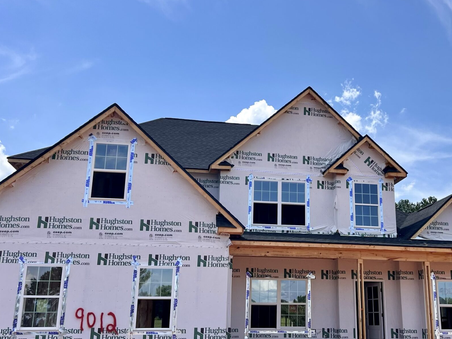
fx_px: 548
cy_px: 174
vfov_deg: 34.4
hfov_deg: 44.4
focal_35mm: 42
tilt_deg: +15.7
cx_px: 286
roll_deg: -0.2
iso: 50
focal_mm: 5.7
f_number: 1.5
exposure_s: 1/4831
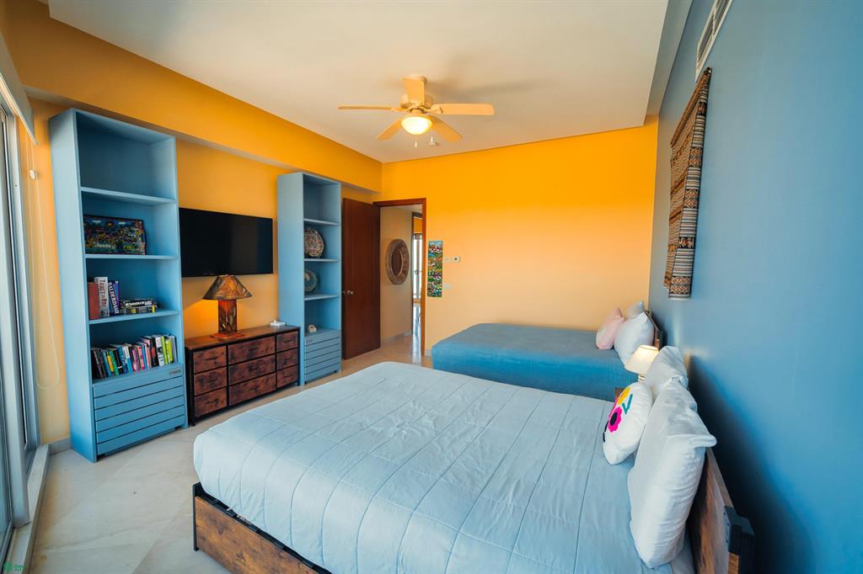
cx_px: 432
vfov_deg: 81.2
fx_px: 335
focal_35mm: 14
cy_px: 287
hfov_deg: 104.3
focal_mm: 14
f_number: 5.6
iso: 500
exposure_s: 1/90
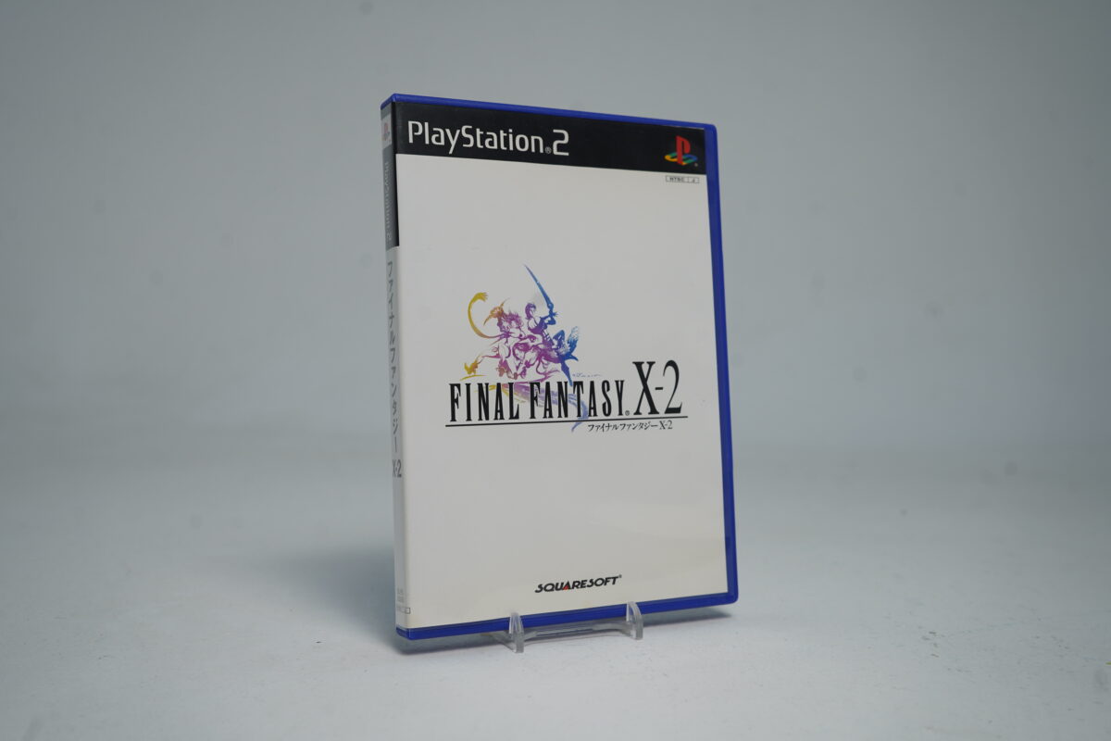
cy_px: 370
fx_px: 1080
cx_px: 556
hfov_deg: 54.4
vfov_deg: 37.9
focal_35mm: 35
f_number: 6.3
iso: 200
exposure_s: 1/40
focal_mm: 35
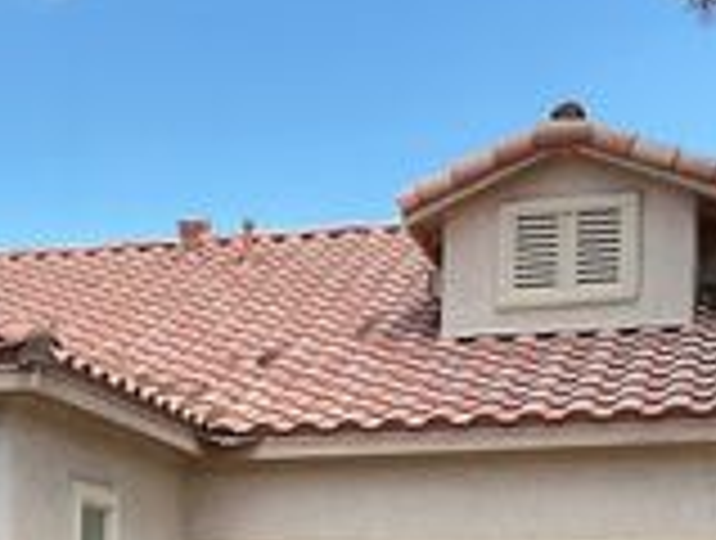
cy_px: 677
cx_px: 77
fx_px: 1887
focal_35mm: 91
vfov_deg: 15.6
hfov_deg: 21.0
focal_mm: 3
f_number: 1.8
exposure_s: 1/606
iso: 25
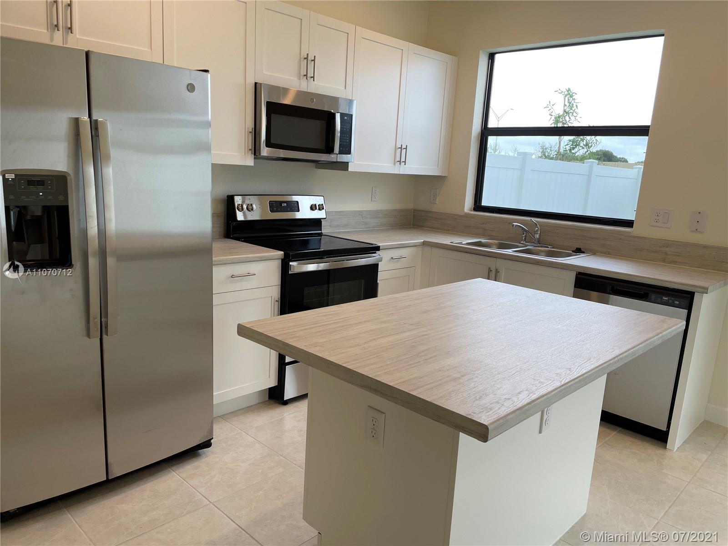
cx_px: 364
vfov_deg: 53.1
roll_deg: -3.2
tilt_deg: -10.2
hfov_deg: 67.3
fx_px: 547
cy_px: 273
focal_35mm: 26
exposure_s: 1/120
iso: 40
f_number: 1.6
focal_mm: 4.2
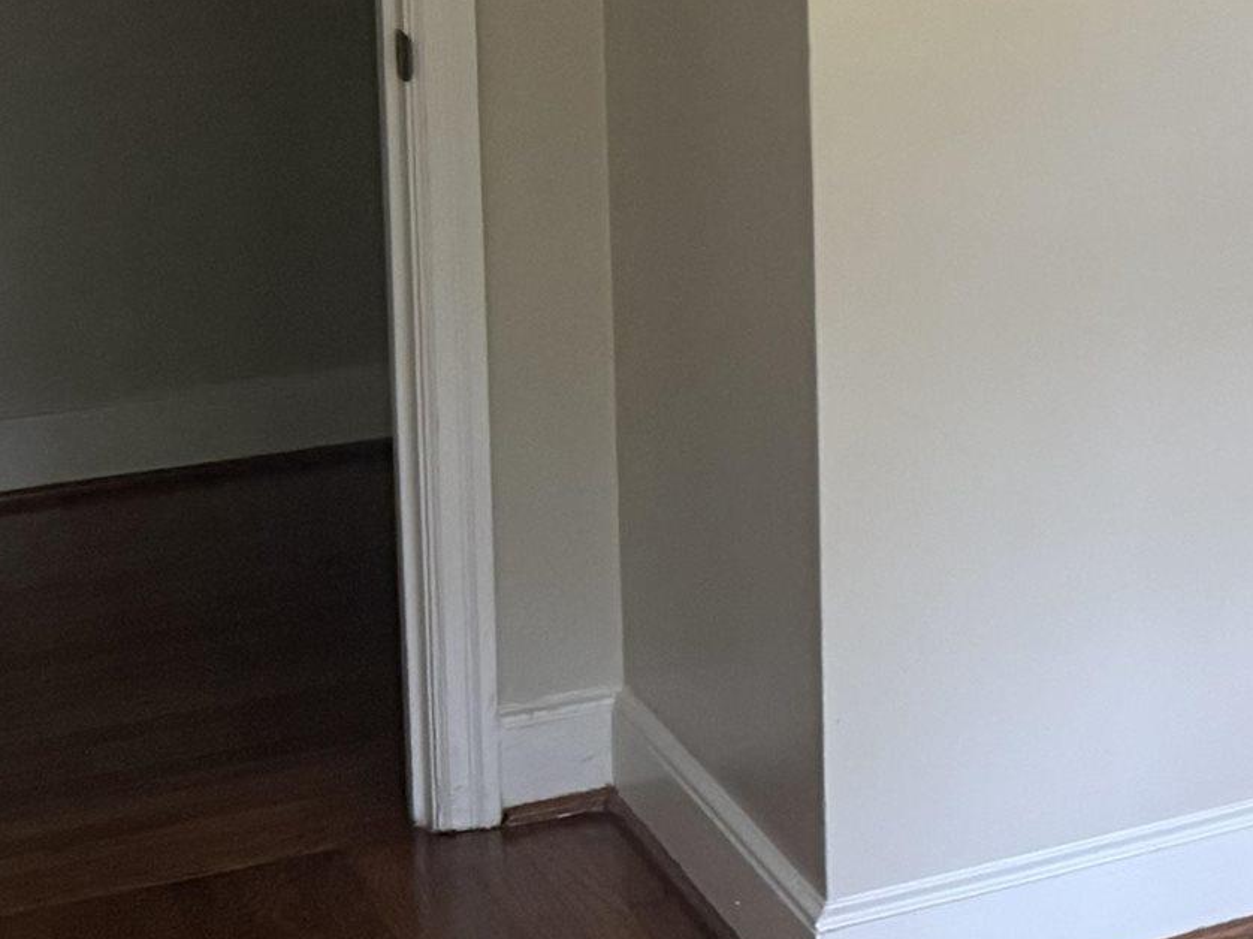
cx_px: 1878
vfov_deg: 16.4
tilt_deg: -8.2
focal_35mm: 88
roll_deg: -1.4
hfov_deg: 19.4
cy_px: -6
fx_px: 3184
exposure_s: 1/60
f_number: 1.78
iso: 320
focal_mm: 6.76
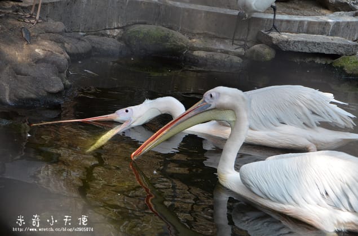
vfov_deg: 11.6
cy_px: 118
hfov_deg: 17.5
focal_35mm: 117
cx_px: 179
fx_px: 1161
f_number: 5.3
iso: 800
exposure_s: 1/1250
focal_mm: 78
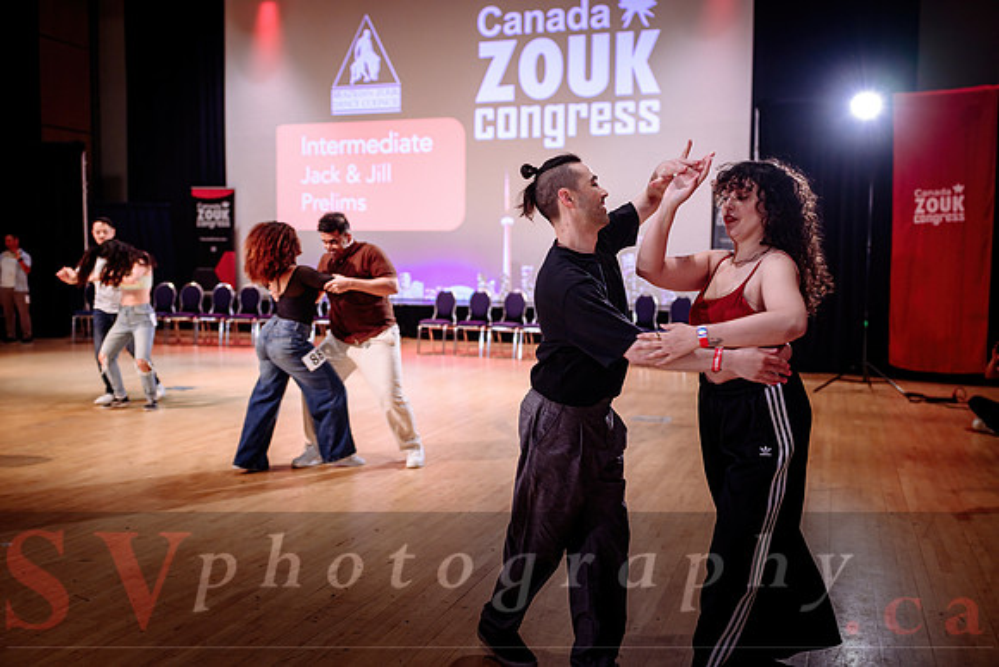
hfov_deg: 58.9
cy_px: 324
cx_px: 514
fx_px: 885
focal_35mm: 32
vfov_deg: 41.3
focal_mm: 31
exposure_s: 1/250
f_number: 2
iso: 1600
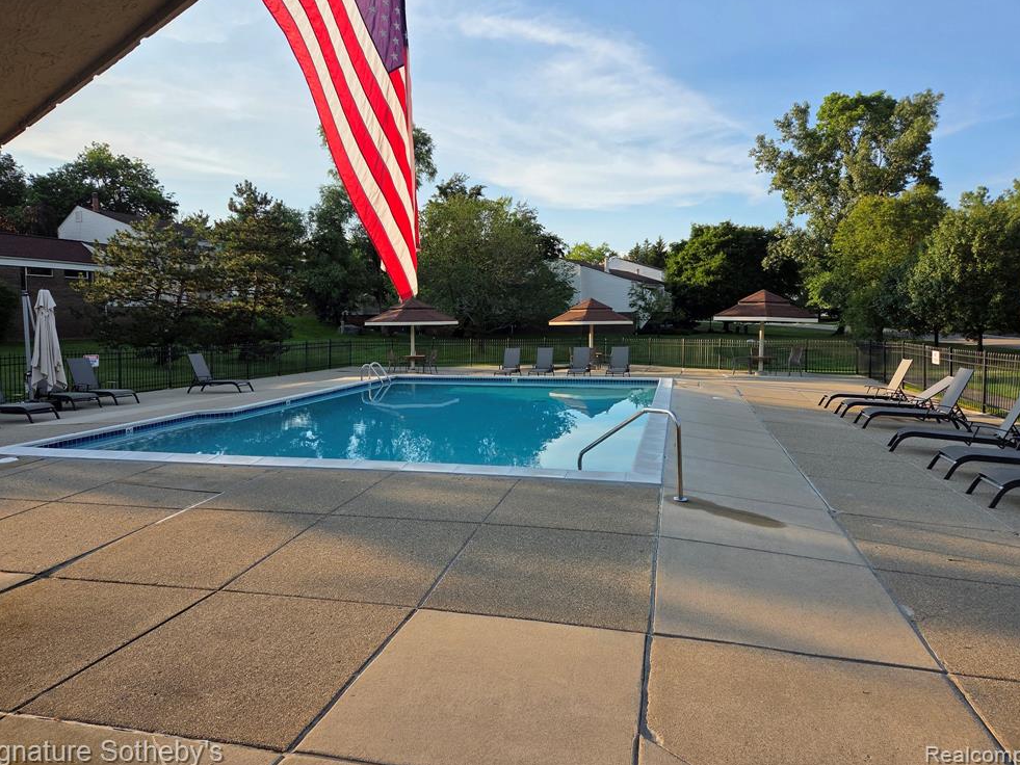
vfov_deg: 56.8
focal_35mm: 24
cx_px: 498
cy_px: 372
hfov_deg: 71.6
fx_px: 707
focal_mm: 5.4
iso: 80
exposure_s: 1/3001
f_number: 1.8
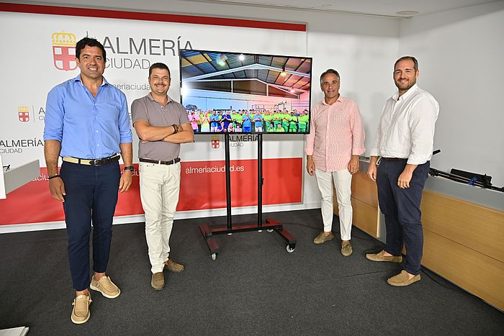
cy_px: 168
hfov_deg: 73.7
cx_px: 252
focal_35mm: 24
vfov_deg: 53.2
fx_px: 336
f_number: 4
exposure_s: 1/160
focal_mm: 24
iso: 640
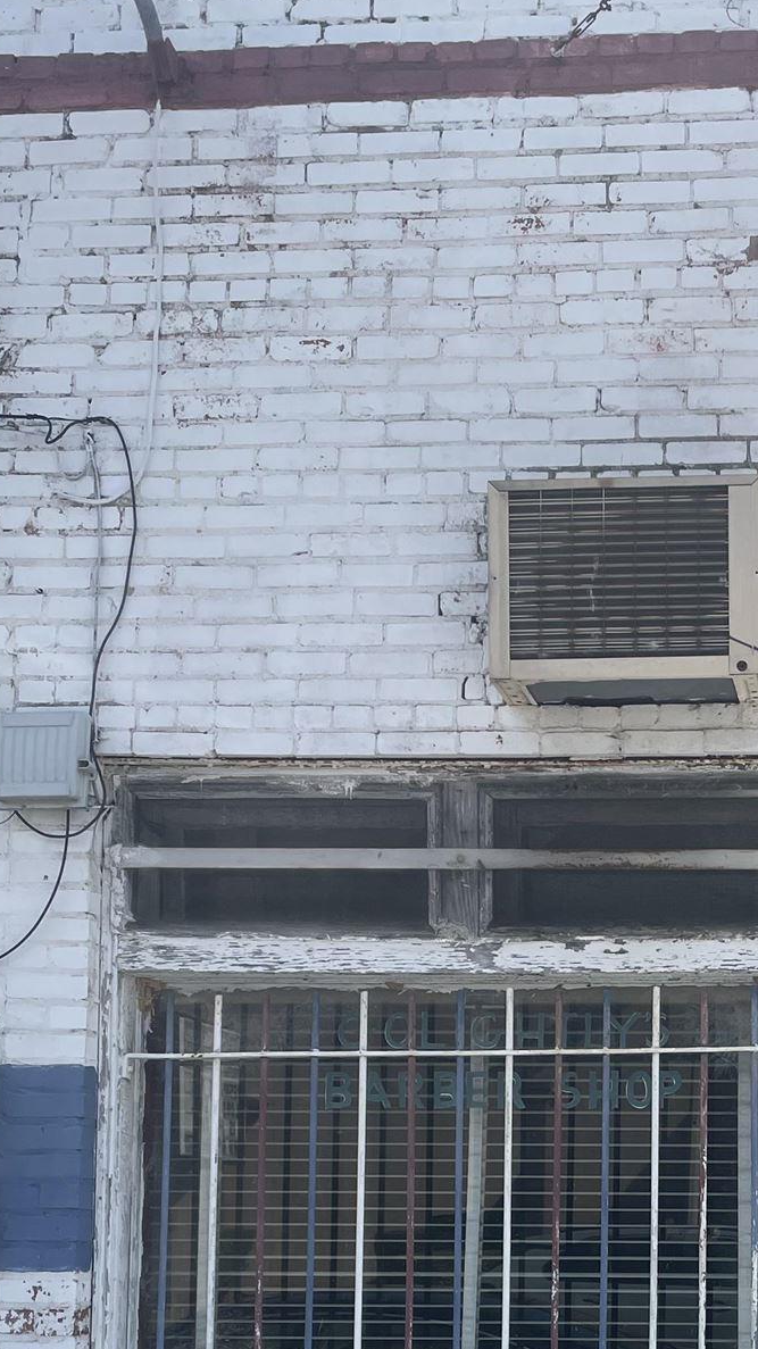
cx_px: 749
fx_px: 1967
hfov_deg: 21.1
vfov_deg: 36.3
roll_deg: -0.3
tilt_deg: +4.5
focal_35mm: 55
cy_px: 1121
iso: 32
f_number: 1.6
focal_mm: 4.2
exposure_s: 1/2174
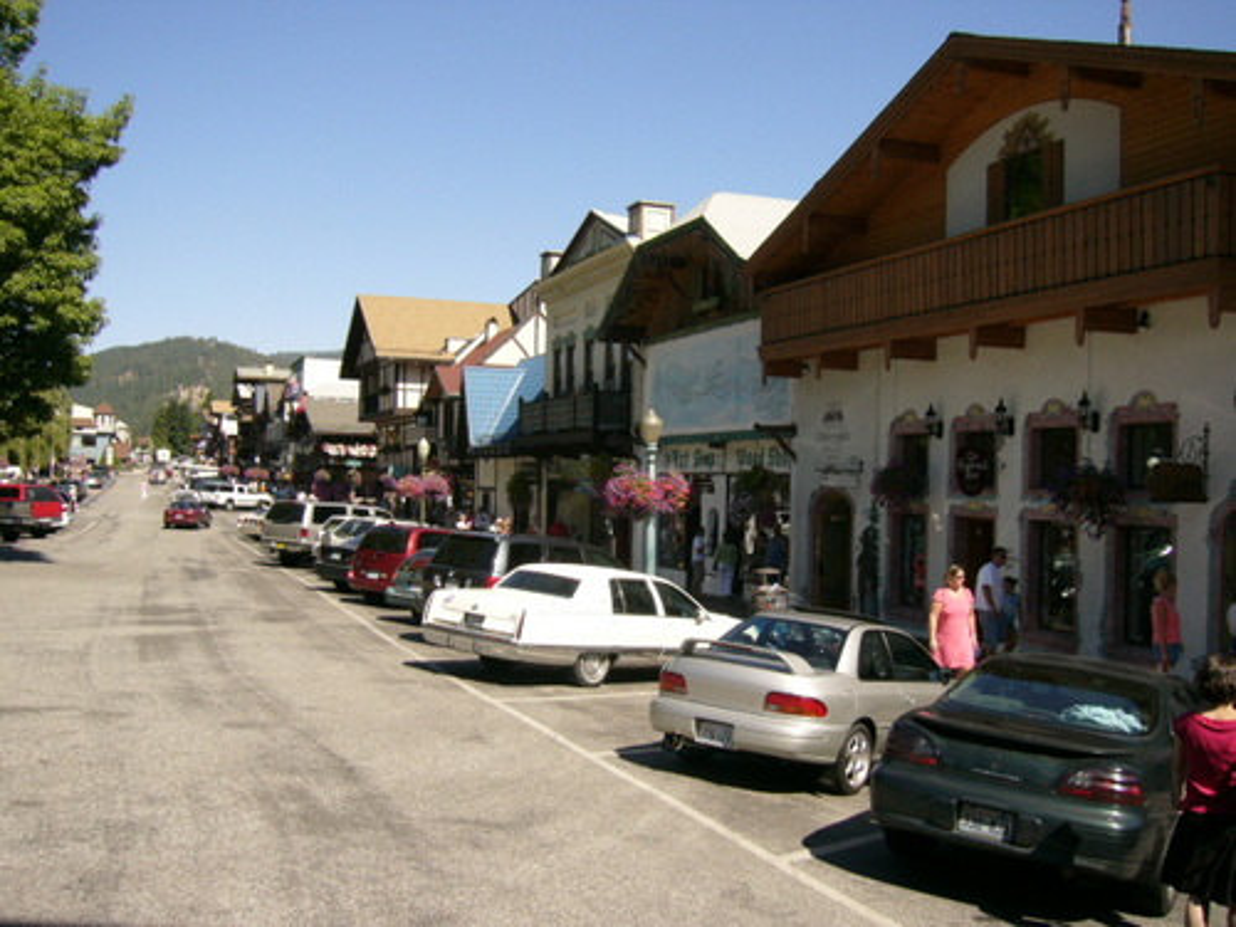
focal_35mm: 35
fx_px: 1250
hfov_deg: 52.6
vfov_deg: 40.7
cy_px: 464
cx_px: 618
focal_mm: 5.8
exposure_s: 1/200
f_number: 8
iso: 100
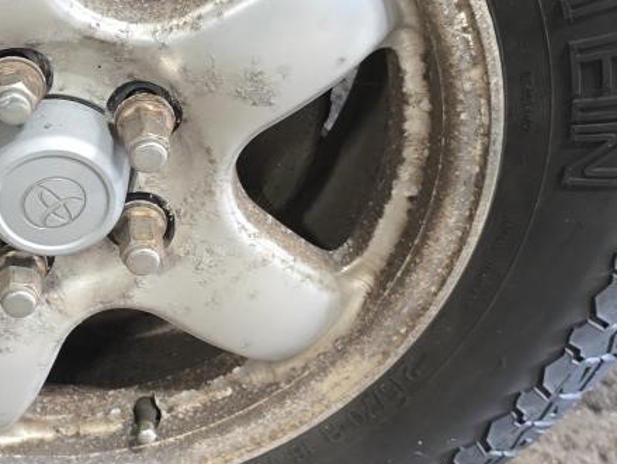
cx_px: 69
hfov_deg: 27.9
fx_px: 1195
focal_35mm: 67
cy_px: 256
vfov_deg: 22.0
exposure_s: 1/60
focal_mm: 6.3
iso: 500
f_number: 1.7
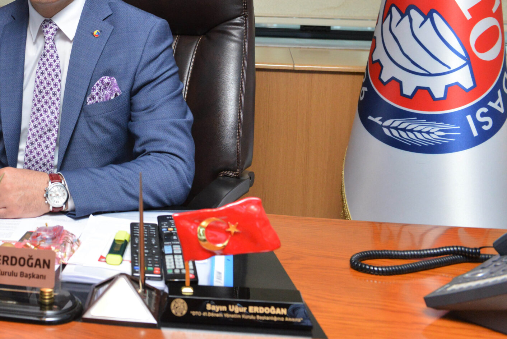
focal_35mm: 58
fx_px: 817
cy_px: 39
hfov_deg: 33.0
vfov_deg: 22.9
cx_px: 69
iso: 2800
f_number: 5.6
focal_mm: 32
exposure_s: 1/400
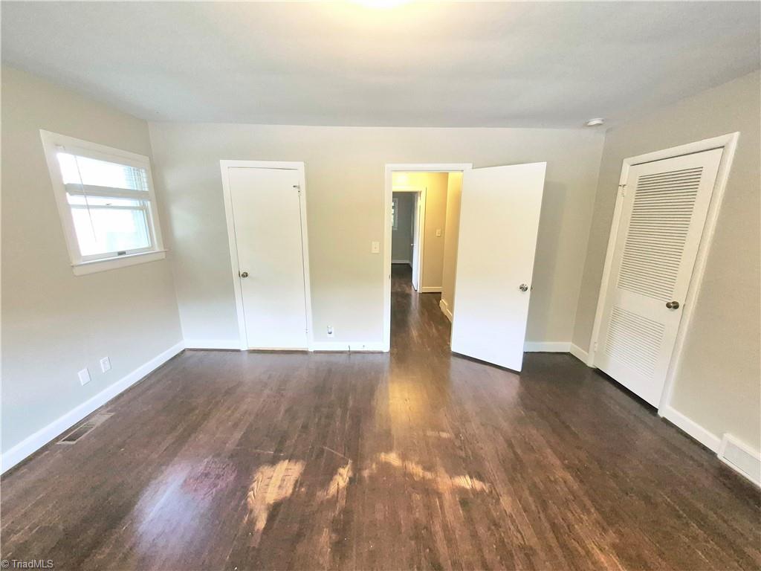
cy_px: 286
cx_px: 380
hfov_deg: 106.2
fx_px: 286
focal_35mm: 13
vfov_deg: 89.9
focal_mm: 1.74
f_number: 2.2
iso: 320
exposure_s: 1/60.2
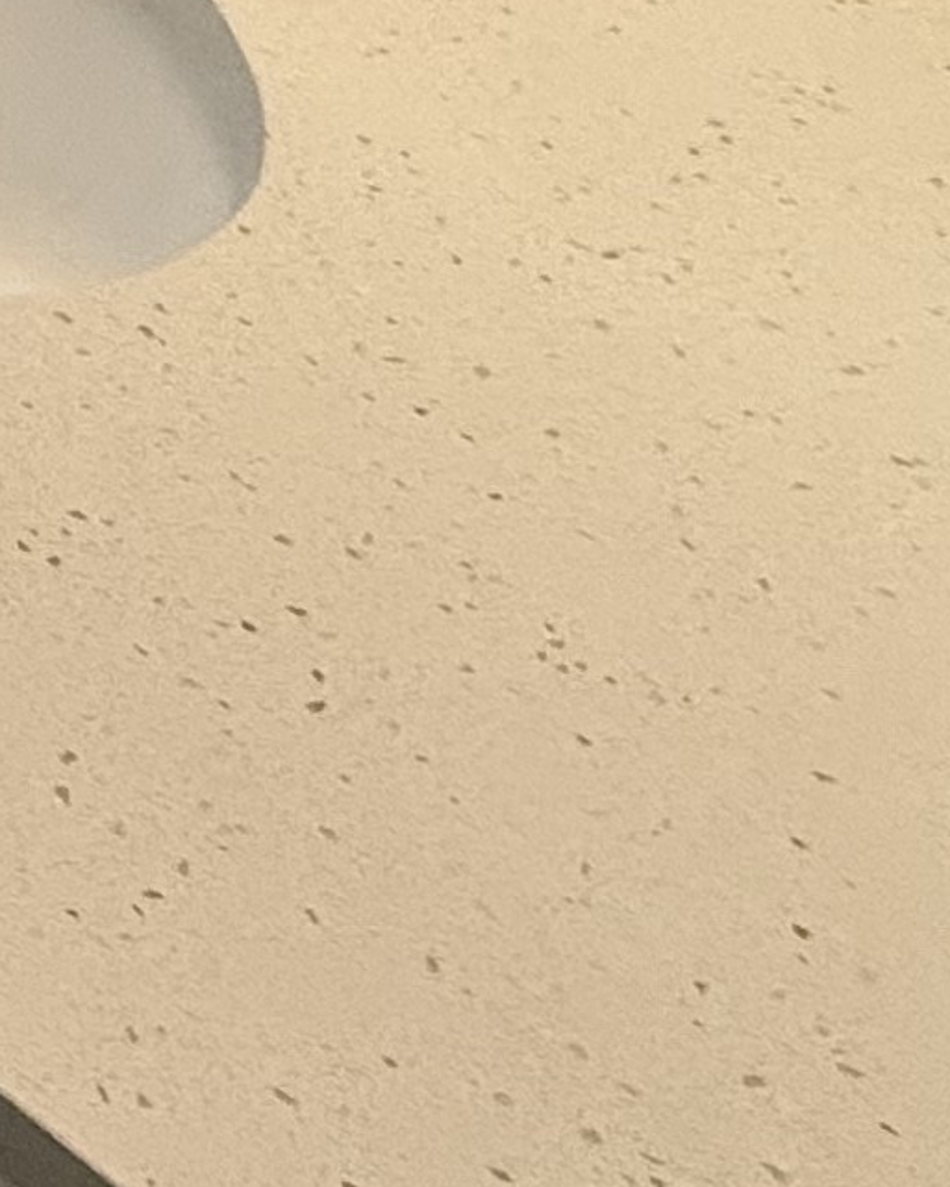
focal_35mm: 86
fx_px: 3022
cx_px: -1987
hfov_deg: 10.9
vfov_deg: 18.7
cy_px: -748
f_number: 2.2
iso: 200
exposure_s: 1/120
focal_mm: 2.22
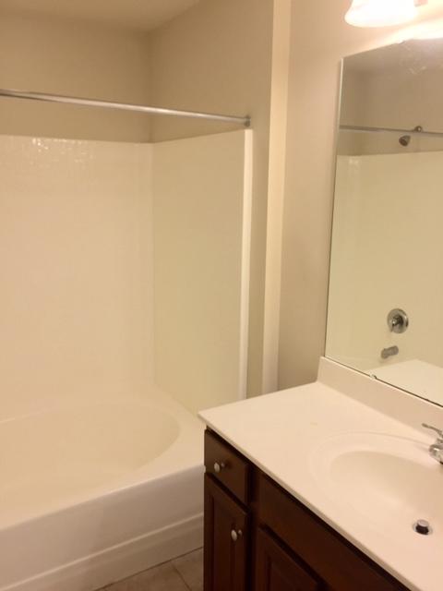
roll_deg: -0.1
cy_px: 296
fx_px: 495
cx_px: 222
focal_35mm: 29
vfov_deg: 61.7
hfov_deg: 48.2
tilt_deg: -11.1
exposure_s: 1/40
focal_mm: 4.15
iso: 32
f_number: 2.2
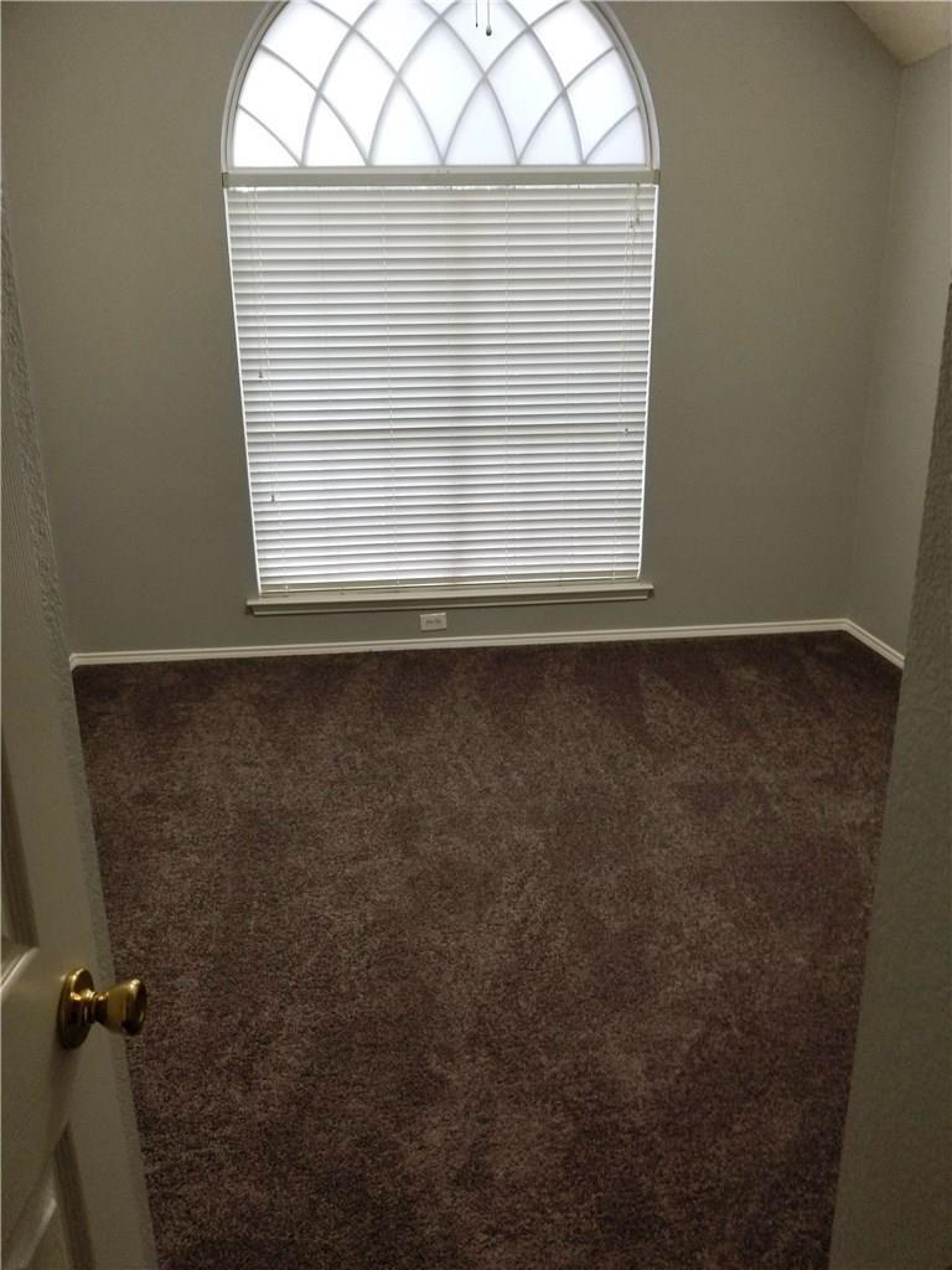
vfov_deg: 67.3
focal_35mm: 26
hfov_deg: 53.1
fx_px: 953
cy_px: 635
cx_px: 476
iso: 100
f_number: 1.7
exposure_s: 1/60
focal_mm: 4.3
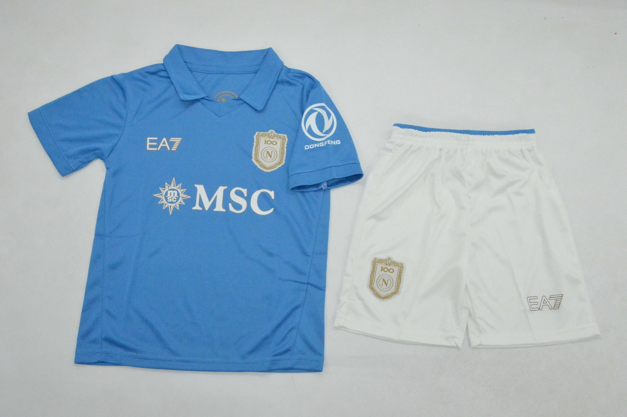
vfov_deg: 36.8
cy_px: 208
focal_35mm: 36
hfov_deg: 53.2
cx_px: 314
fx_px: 626
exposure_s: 1/200
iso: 6400
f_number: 25
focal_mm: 24
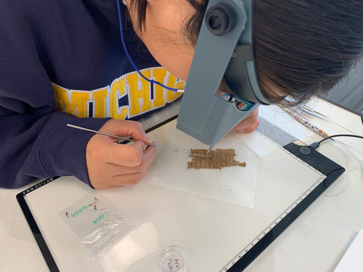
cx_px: 182
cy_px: 136
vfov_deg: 53.1
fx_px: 273
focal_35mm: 26
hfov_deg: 67.3
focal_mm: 4.2
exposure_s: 1/100
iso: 100
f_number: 1.8
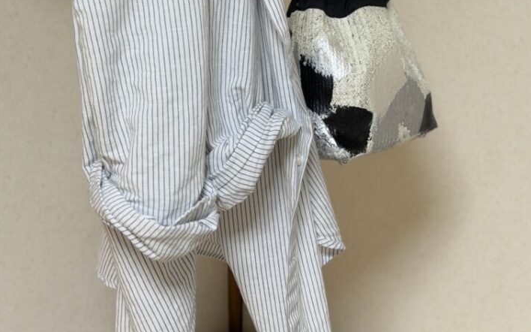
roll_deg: +0.7
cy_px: -27
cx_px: 268
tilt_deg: -1.1
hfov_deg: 29.8
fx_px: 998
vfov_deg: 18.2
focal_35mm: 69
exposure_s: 1/56
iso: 100
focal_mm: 6.76
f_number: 1.78
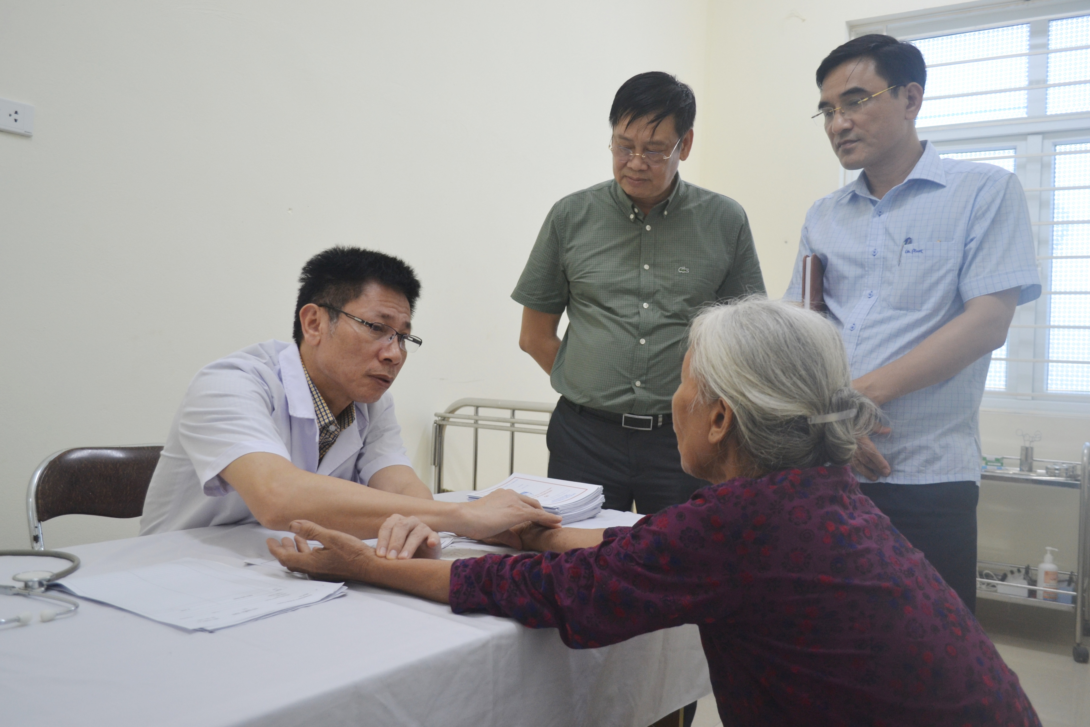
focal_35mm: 30
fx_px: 908
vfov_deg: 43.6
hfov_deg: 61.9
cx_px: 545
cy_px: 364
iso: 560
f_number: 3.8
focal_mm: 20
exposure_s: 1/60
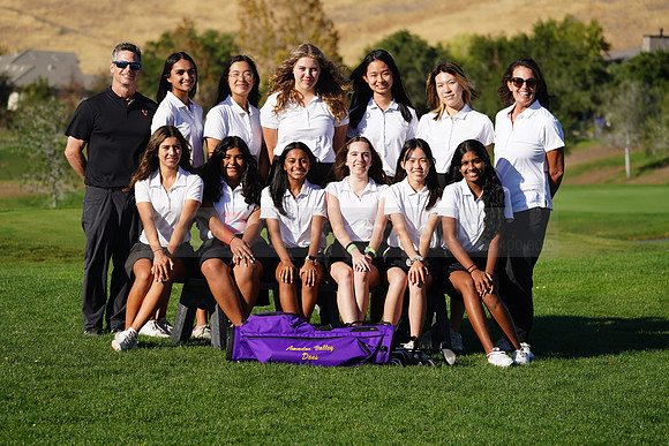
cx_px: 334
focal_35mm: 137
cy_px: 223
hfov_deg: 15.0
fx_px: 2546
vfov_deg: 10.0
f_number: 5
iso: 100
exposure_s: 1/640
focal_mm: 137
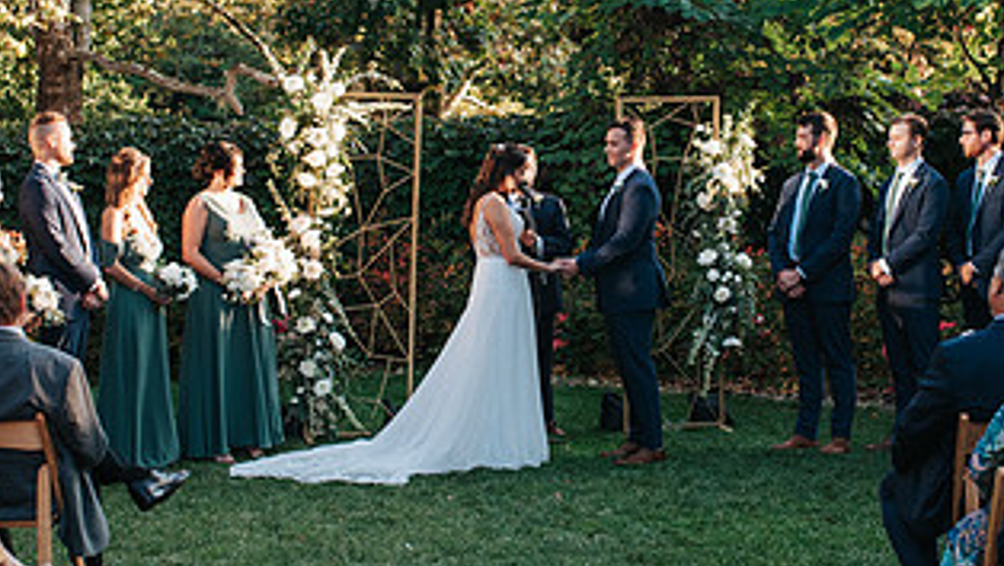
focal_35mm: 82
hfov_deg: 25.9
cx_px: 521
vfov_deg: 14.8
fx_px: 2184
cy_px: 229
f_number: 3.2
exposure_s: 1/1000
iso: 1000
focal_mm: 35
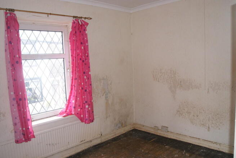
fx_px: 197
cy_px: 79
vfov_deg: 43.6
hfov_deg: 61.9
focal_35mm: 30
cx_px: 118
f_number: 5.6
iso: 400
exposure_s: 1/60
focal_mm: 20
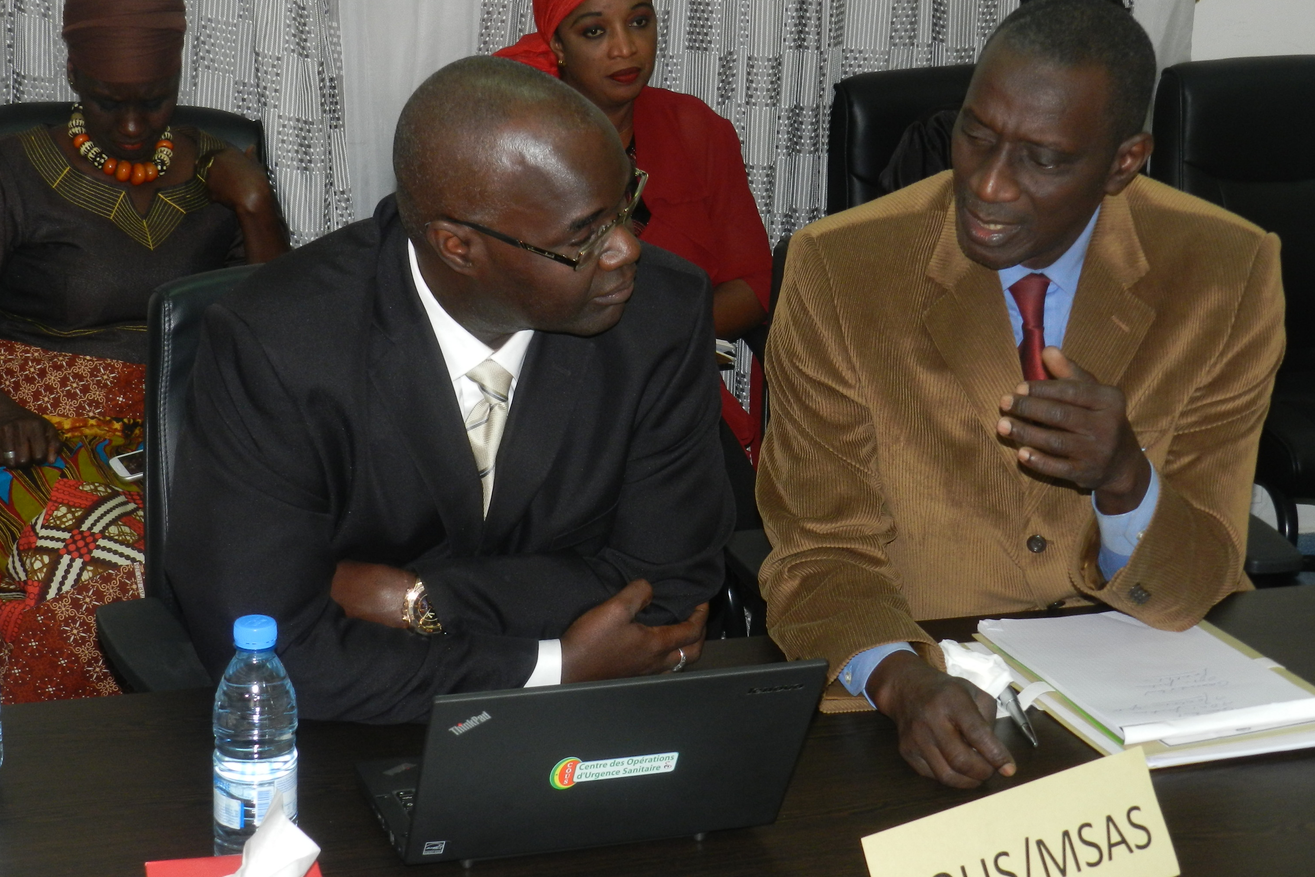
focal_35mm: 67
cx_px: 634
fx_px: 2447
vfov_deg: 20.3
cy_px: 406
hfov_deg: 30.1
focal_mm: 10.7
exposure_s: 1/30
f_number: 4.6
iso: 280
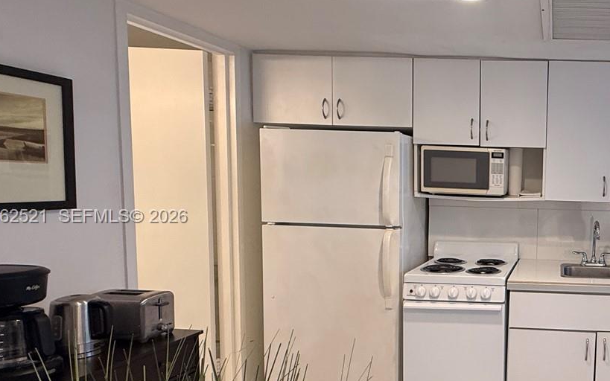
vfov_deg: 43.0
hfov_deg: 55.8
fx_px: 482
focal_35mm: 29
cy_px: 217
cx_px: 551
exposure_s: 1/120
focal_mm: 2.22
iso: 160
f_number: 2.2
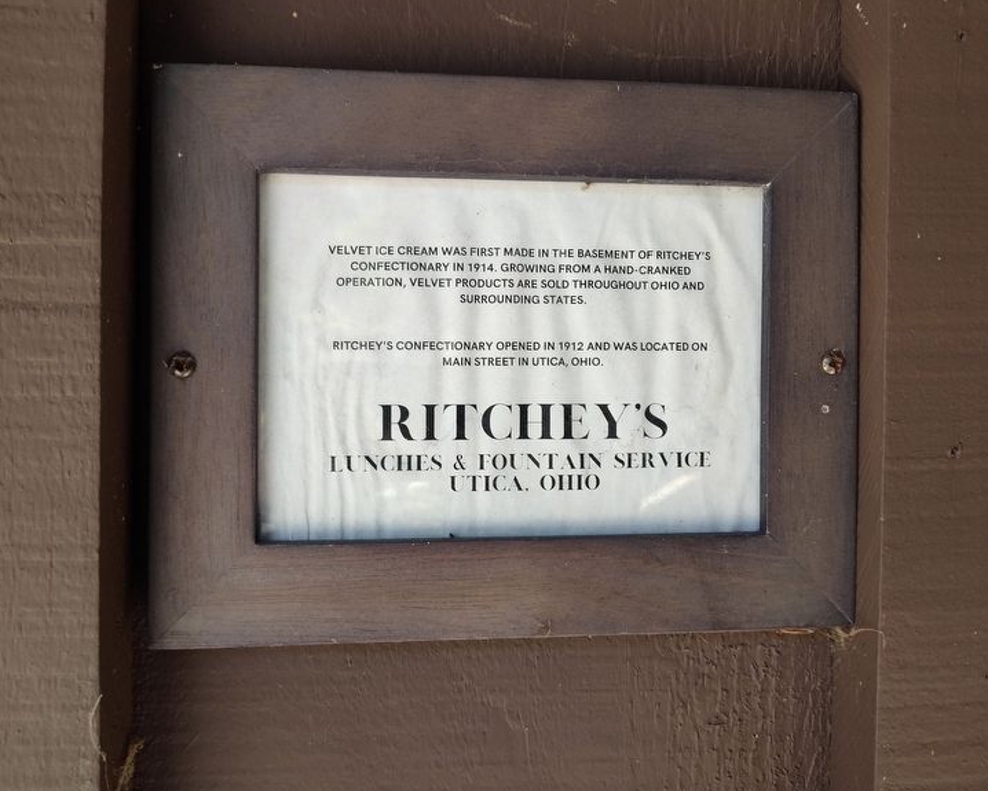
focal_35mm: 25
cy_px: 398
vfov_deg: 56.8
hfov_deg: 68.0
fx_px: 731
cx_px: 453
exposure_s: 1/120
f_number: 1.8
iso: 170
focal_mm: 5.56
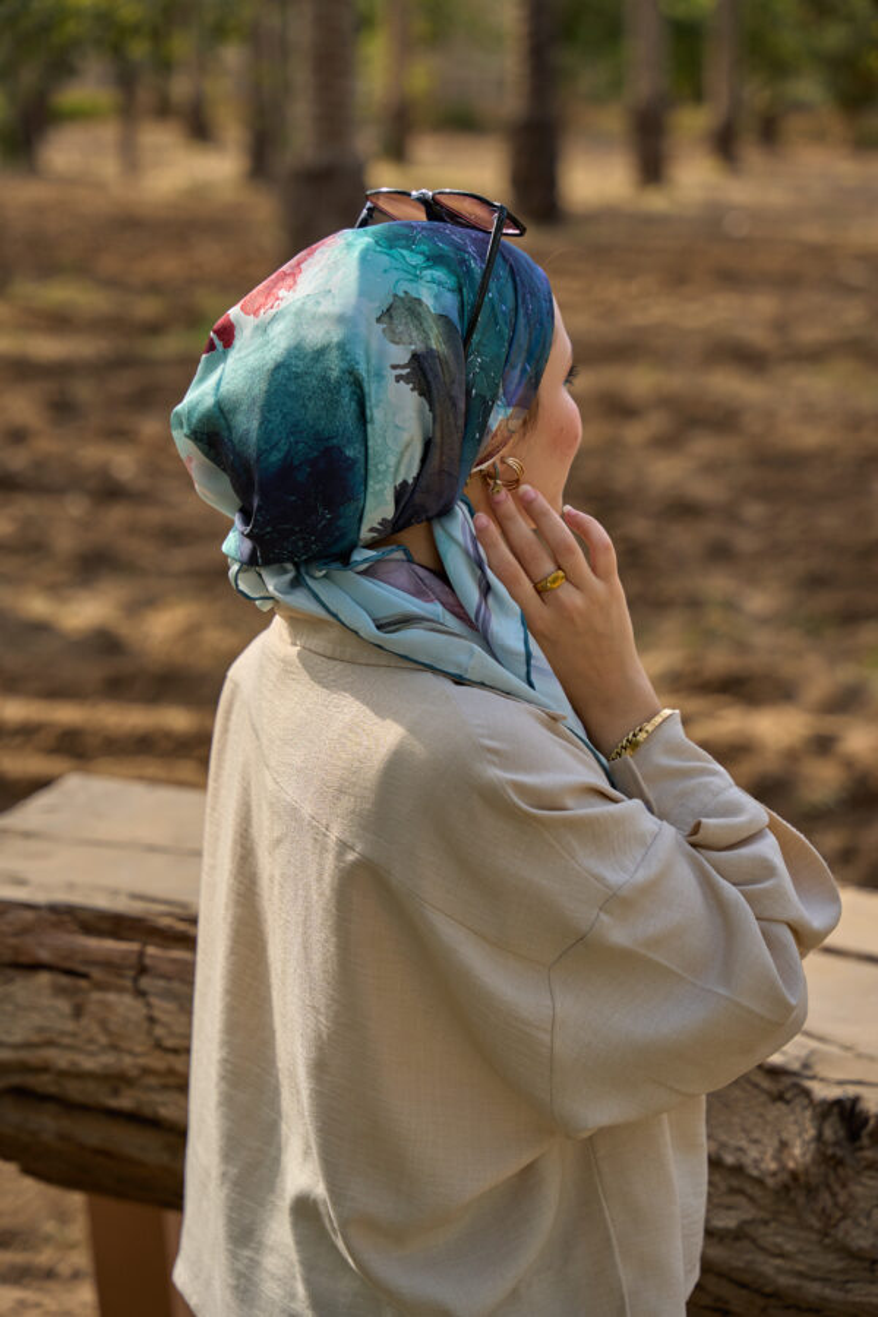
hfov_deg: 19.5
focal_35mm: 70
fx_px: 2561
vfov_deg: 28.8
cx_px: 439
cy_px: 658
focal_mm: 70
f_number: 3.5
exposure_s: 1/1000
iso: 400
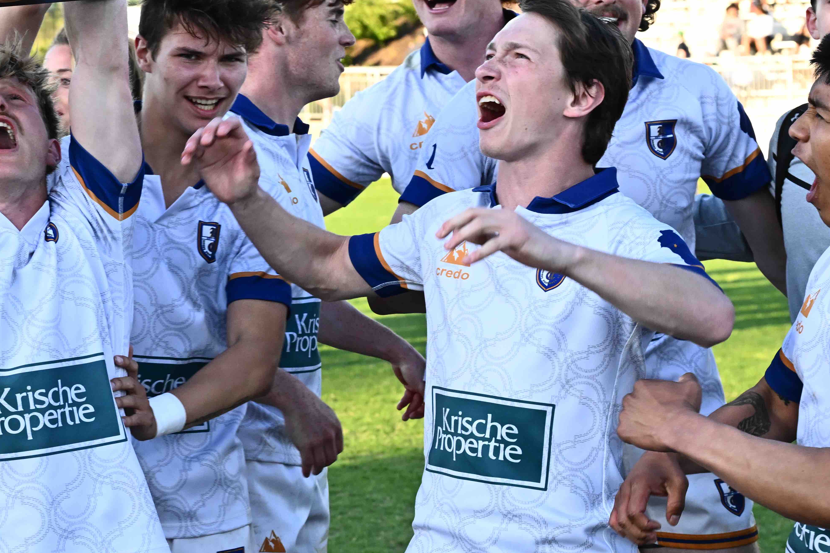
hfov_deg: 15.8
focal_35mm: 128
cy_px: 311
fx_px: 2951
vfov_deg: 10.7
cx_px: 46
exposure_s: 1/640
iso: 1250
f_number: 6.3
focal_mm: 61
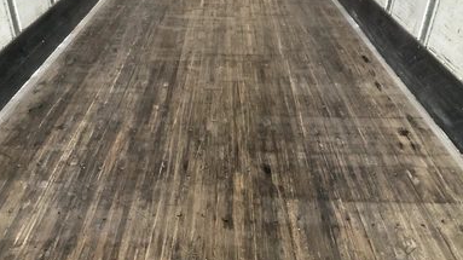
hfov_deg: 59.5
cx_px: 222
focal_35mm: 33
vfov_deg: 35.3
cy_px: 91
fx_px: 405
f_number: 1.8
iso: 320
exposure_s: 1/55
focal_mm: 3
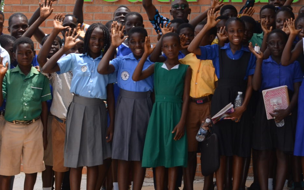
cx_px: 296
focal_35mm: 83
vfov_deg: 15.5
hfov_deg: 24.0
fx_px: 688
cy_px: 18
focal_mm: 20
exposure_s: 1/200
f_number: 6.3
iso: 100
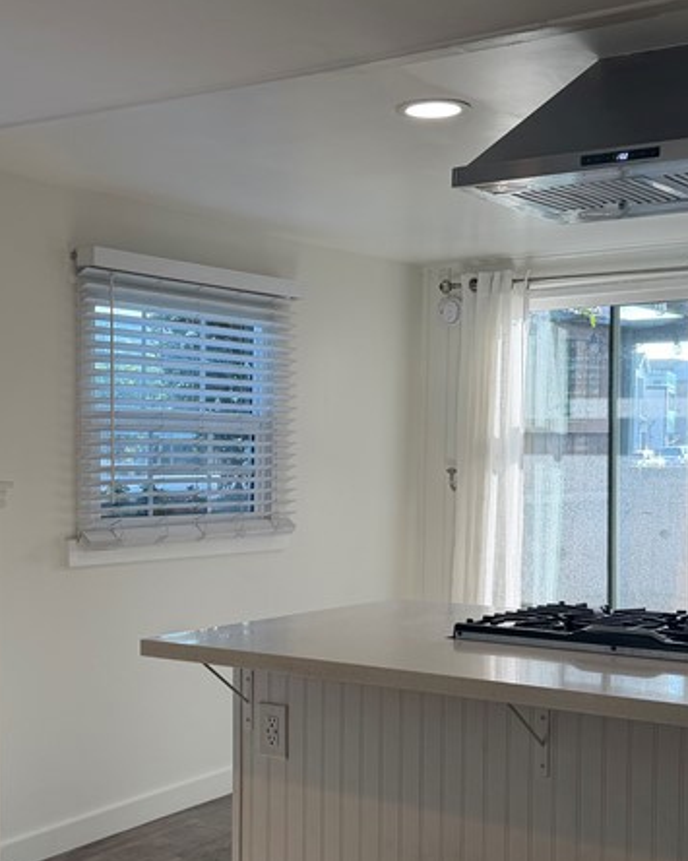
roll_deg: +0.1
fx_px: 1375
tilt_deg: -4.4
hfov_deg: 28.0
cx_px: 262
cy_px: 547
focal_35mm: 54
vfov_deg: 34.5
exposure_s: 1/356
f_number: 1.78
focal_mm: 6.76
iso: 80
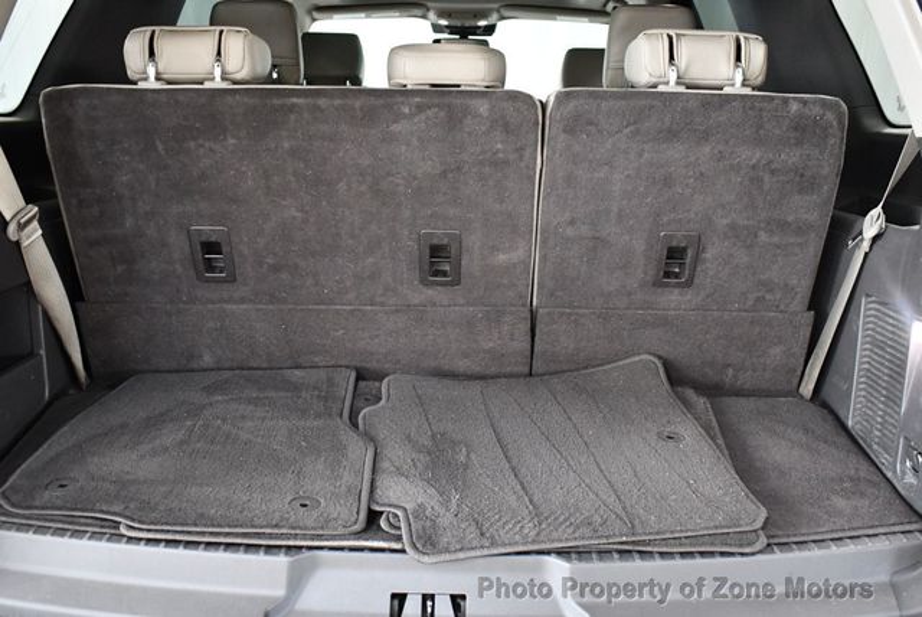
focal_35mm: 36
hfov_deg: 53.1
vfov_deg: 36.9
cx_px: 461
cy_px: 308
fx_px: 923
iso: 3200
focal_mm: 18
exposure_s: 1/80
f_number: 3.5
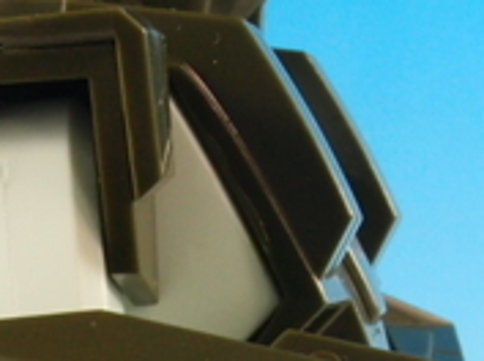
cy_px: 621
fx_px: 2149
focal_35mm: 154
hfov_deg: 12.7
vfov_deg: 9.2
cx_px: -25
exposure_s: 1/2.5
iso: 100
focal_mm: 7.41
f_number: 8
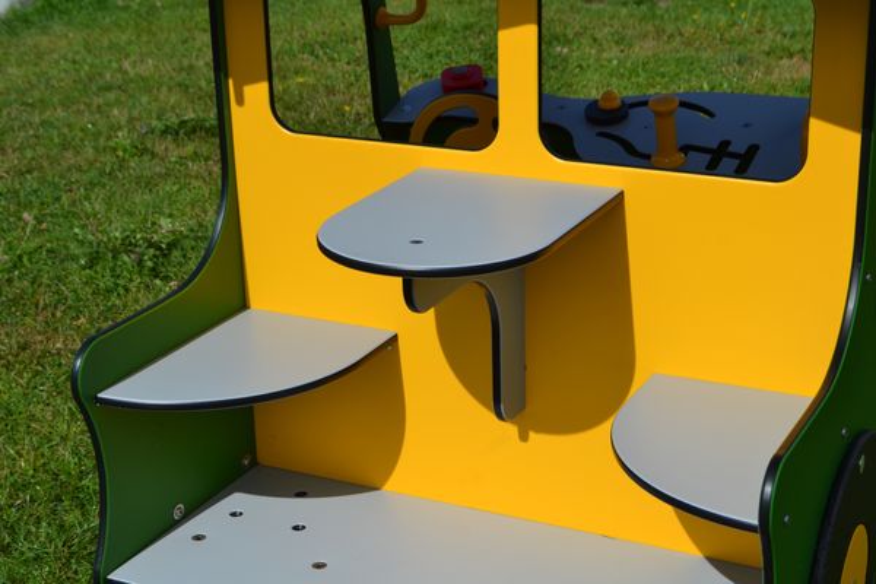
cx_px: 438
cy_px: 292
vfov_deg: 20.6
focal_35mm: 66
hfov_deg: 30.5
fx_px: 1606
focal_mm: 44
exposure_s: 1/320
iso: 100
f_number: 9
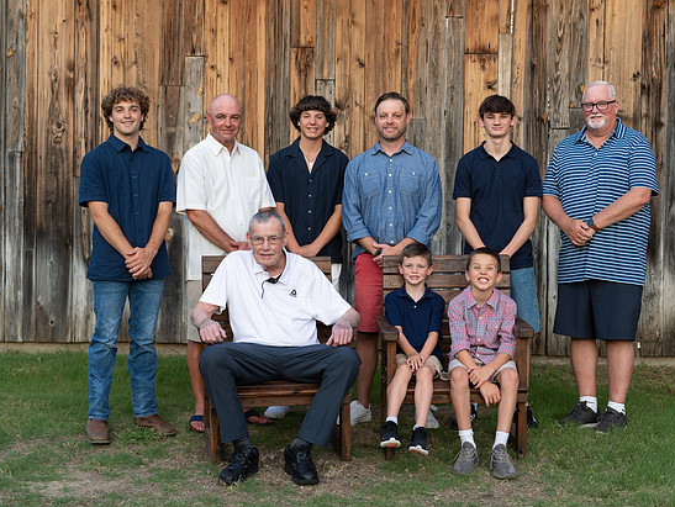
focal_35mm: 60
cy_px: 232
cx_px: 360
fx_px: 1171
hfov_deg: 32.2
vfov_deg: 24.4
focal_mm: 50
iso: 200
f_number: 2.8
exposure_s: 1/500
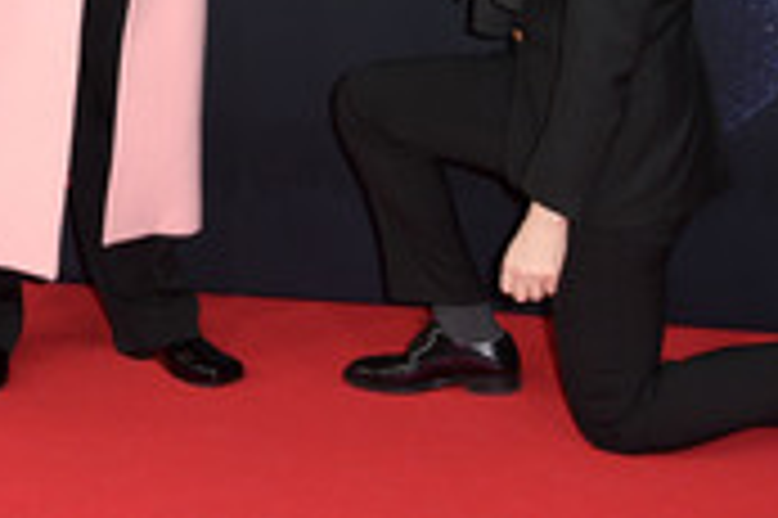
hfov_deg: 20.4
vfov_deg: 13.3
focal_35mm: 99
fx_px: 2137
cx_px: 160
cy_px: -144
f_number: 5.6
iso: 1000
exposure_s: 1/250
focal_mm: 38
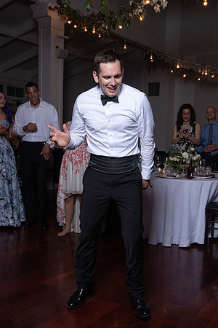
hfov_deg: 31.7
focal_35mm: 42
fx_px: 383
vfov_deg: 46.1
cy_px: 186
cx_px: 121
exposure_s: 1/200
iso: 2000
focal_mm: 24
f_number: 5.6
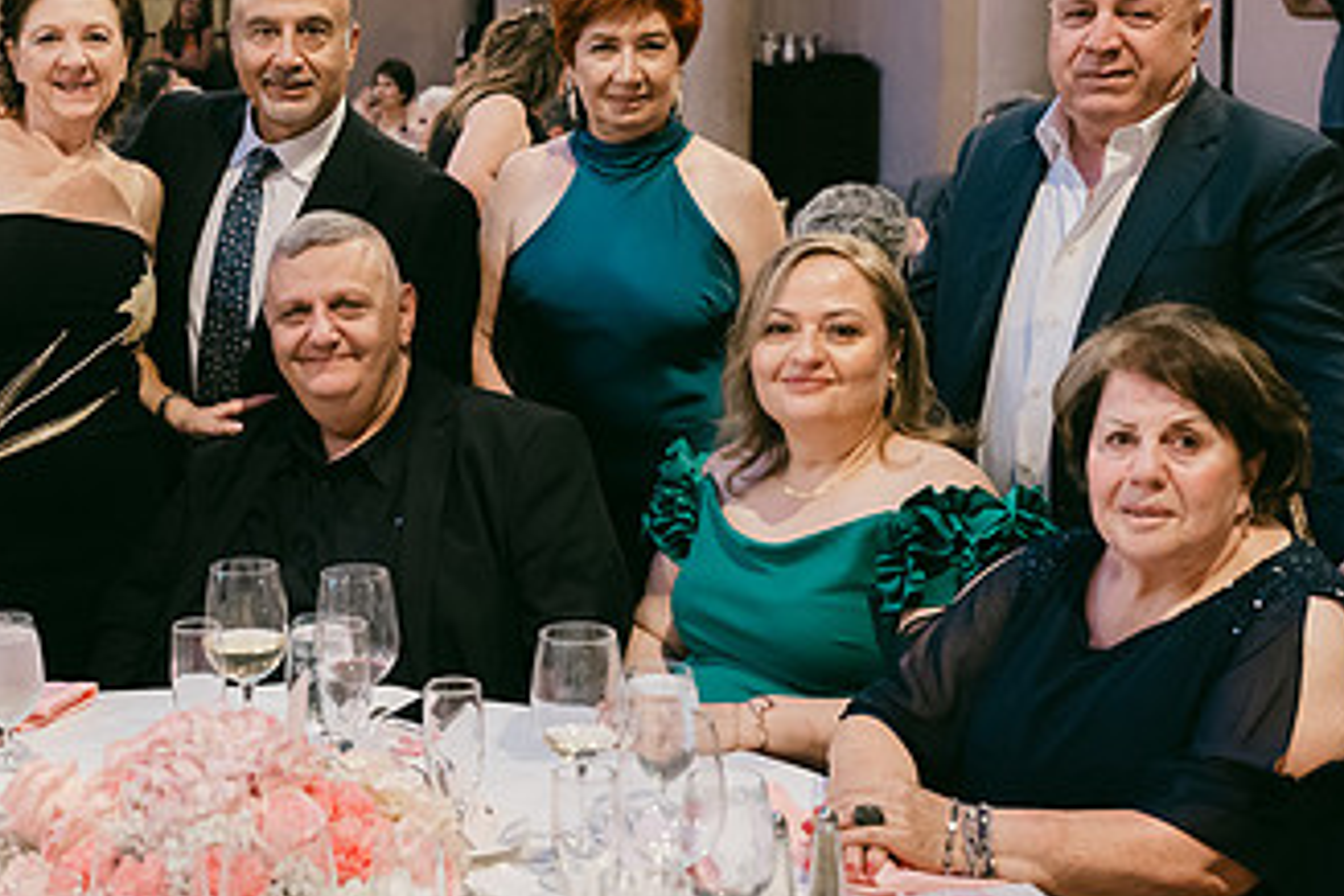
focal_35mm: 62
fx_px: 2314
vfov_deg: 21.9
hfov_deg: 31.7
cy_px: 356
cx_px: 321
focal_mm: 35
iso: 2000
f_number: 4
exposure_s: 1/40
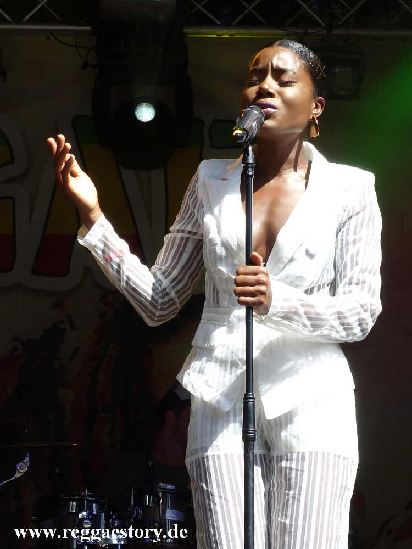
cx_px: 206
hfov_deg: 17.2
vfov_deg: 22.8
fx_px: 1365
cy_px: 274
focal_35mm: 86
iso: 100
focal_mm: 15.5
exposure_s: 1/320
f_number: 4
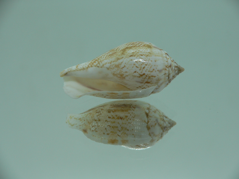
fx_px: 249
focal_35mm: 36
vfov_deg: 39.7
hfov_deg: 51.4
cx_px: 120
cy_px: 90
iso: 80
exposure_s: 1/80
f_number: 2.8
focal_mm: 4.6
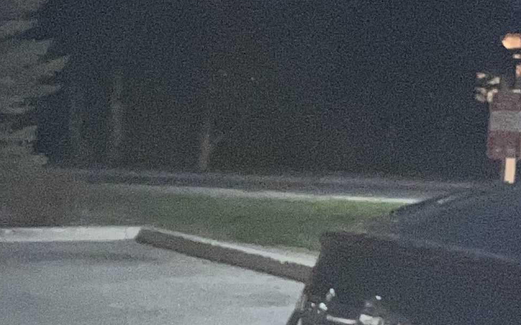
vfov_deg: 13.9
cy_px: 232
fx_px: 1335
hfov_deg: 20.4
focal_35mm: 94
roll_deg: -1.5
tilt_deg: -4.0
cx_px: -134
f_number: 1.8
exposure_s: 1/4
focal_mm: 3.99
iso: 640
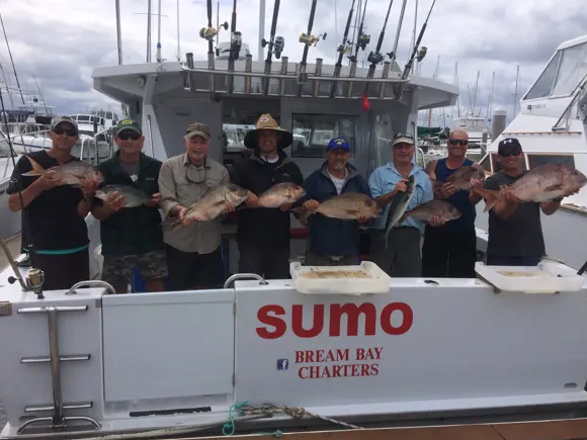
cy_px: 215
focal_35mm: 30
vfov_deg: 46.8
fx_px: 509
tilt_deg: -11.8
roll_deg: -2.5
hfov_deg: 60.0
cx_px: 292
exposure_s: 1/3425
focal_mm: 4.15
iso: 32
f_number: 2.2
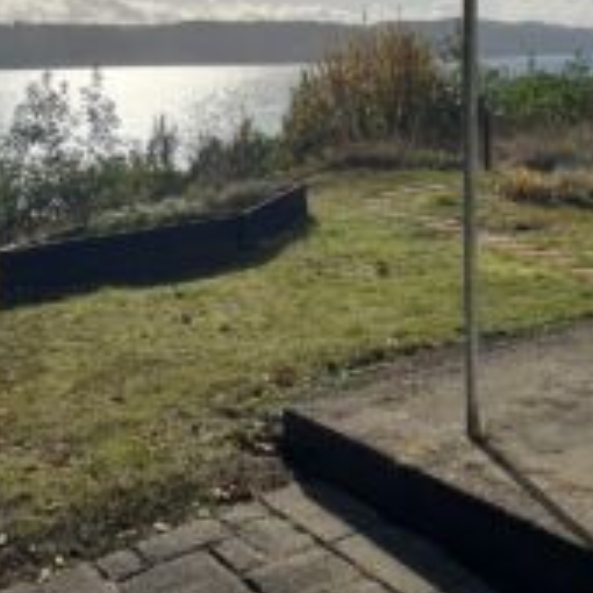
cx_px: 321
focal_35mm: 50
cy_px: 164
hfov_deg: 34.0
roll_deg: +1.9
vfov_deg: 33.5
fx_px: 969
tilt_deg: -6.0
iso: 64
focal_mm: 6.76
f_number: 1.78
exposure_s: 1/12346
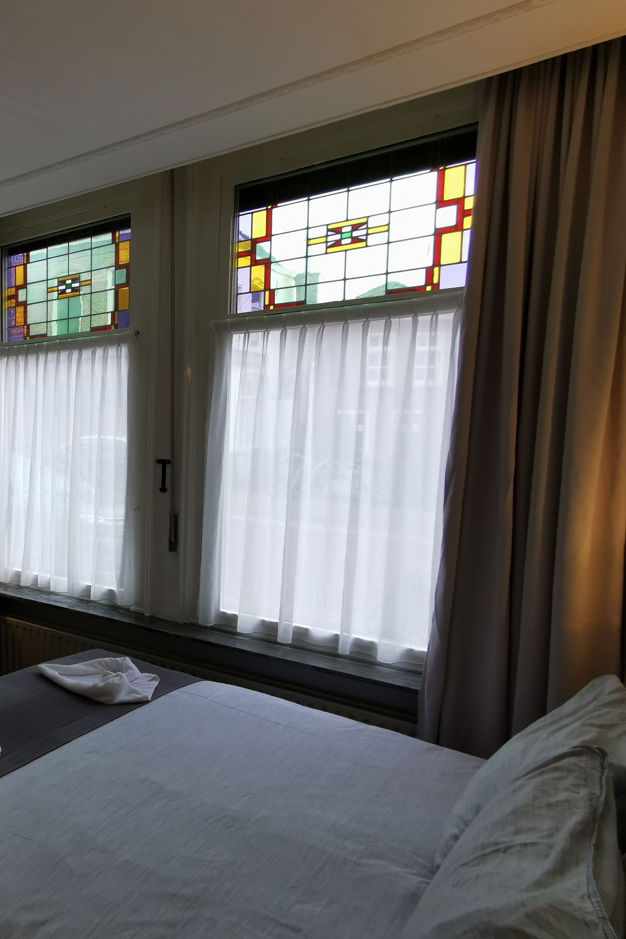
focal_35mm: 26
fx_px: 678
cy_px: 480
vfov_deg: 69.4
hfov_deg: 43.9
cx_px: 31
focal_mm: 2.35
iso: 80
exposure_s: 1/50
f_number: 2.2
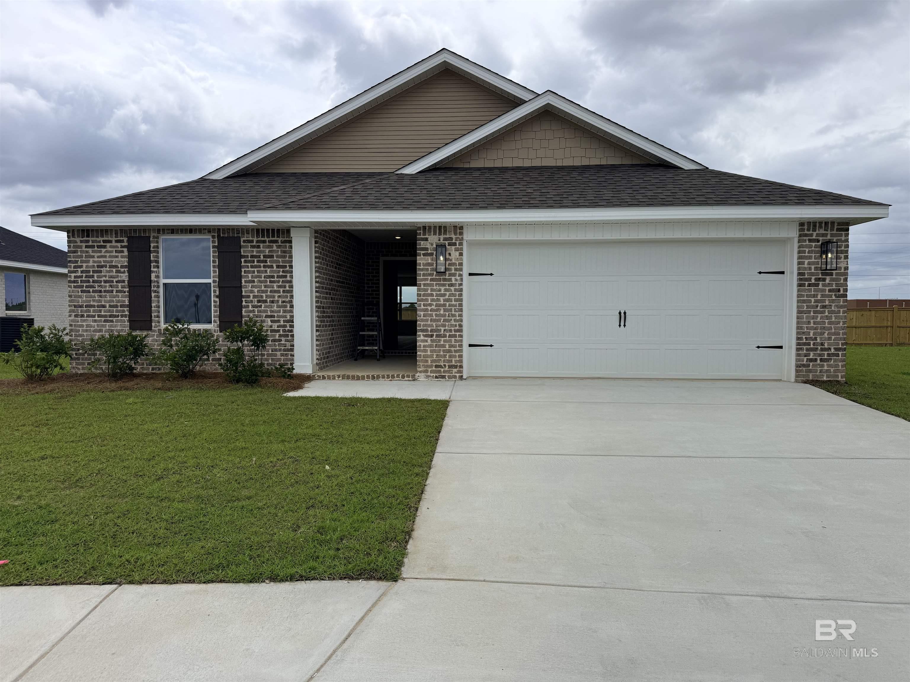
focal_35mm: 24
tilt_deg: -2.4
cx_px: 455
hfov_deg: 71.6
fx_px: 631
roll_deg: -0.4
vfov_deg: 56.8
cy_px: 341
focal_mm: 6.76
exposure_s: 1/9091
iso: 100
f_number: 1.78
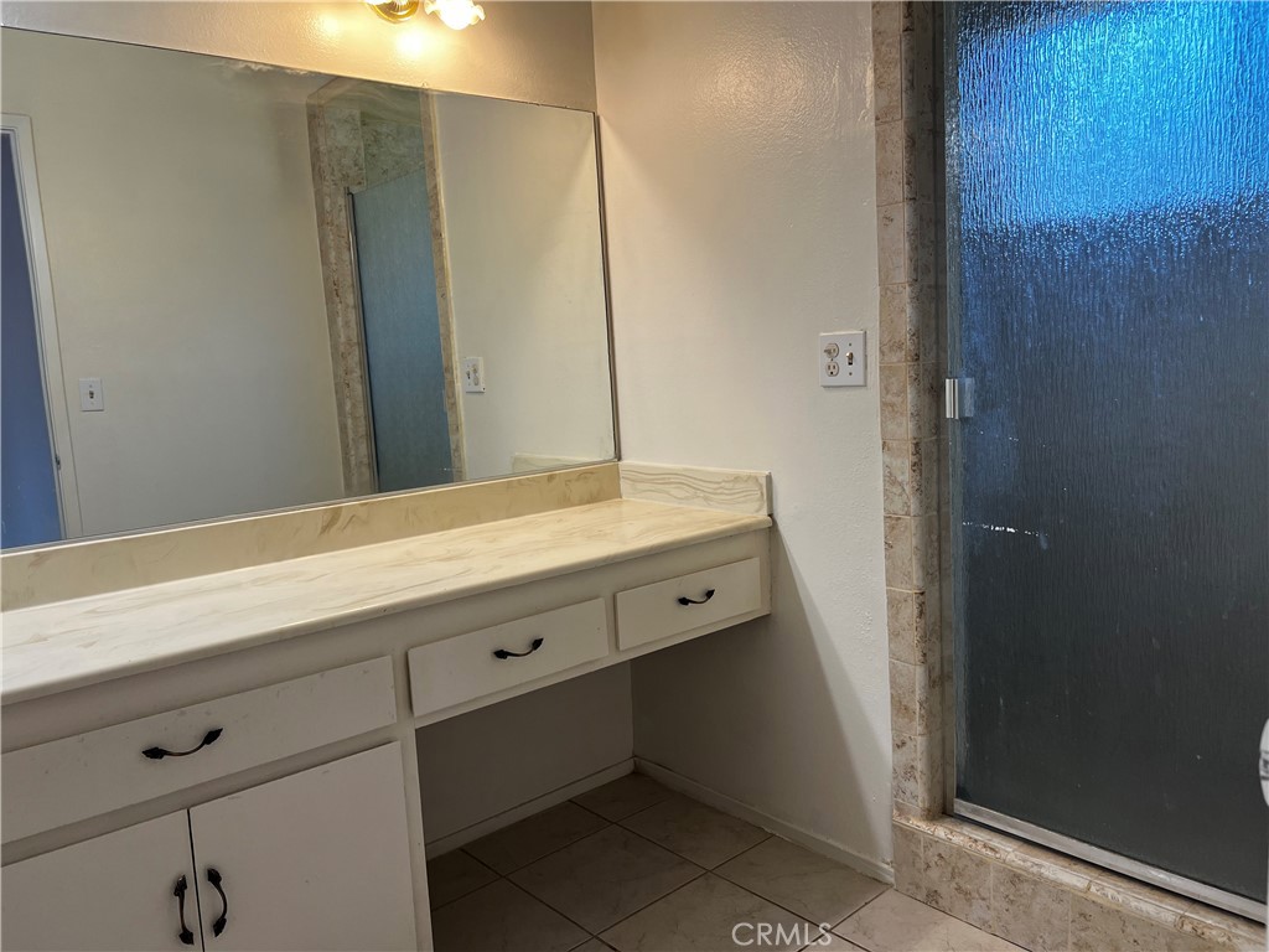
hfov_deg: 67.3
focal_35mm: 26
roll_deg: +3.3
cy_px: 476
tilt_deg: -7.1
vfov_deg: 53.1
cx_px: 634
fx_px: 953
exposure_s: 1/120
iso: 50
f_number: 1.5
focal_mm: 5.7
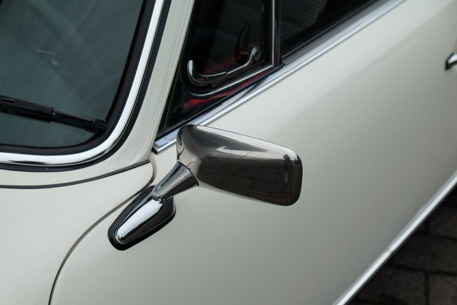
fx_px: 774
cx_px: 228
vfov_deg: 22.3
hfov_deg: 32.9
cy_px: 152
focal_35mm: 61
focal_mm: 40.7
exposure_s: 1/140
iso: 200
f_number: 5.6
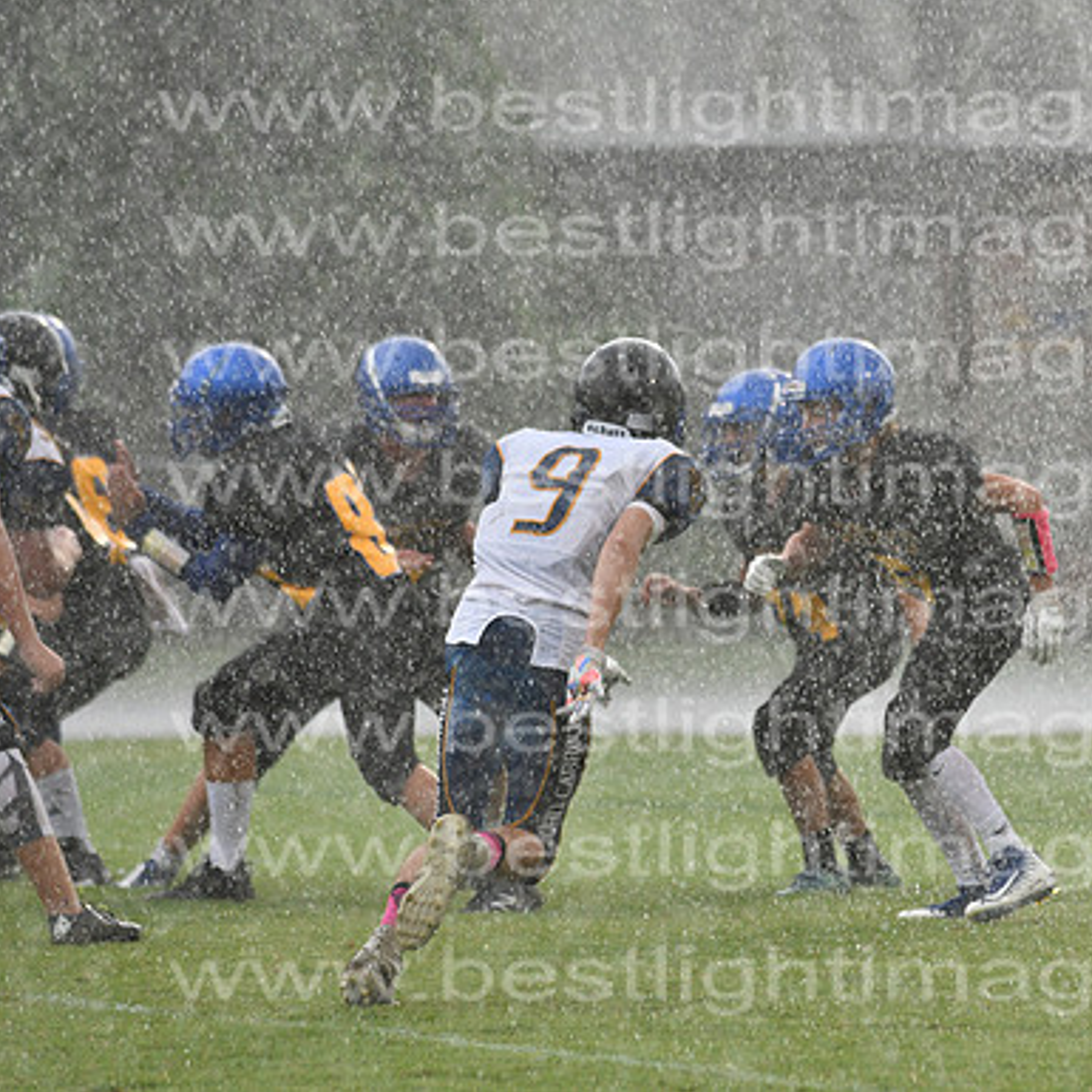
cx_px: 814
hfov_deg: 6.5
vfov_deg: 6.5
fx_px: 9601
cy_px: 546
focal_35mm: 269
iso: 1000
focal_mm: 140
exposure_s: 1/1000
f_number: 4.5
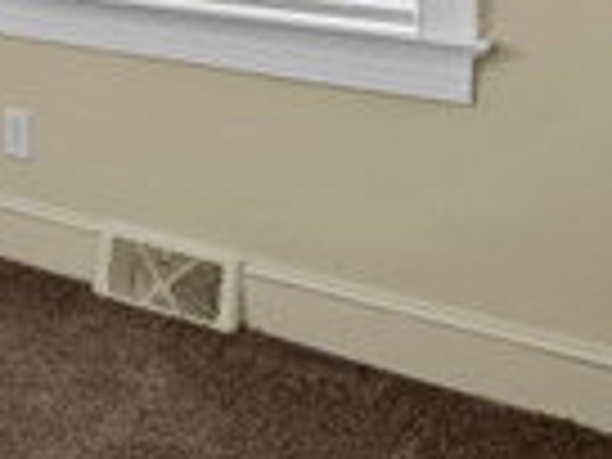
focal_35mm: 71
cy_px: -243
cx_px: -214
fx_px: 1255
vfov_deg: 18.3
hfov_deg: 23.7
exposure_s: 1/1.67
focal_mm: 14
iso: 100
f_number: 8
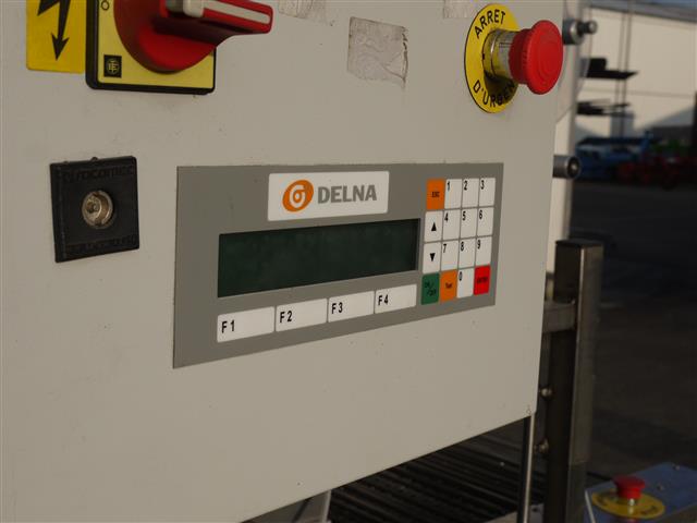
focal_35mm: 56
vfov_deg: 26.1
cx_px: 348
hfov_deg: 34.3
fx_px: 1128
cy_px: 262
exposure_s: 1/500
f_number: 10
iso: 100
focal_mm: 28
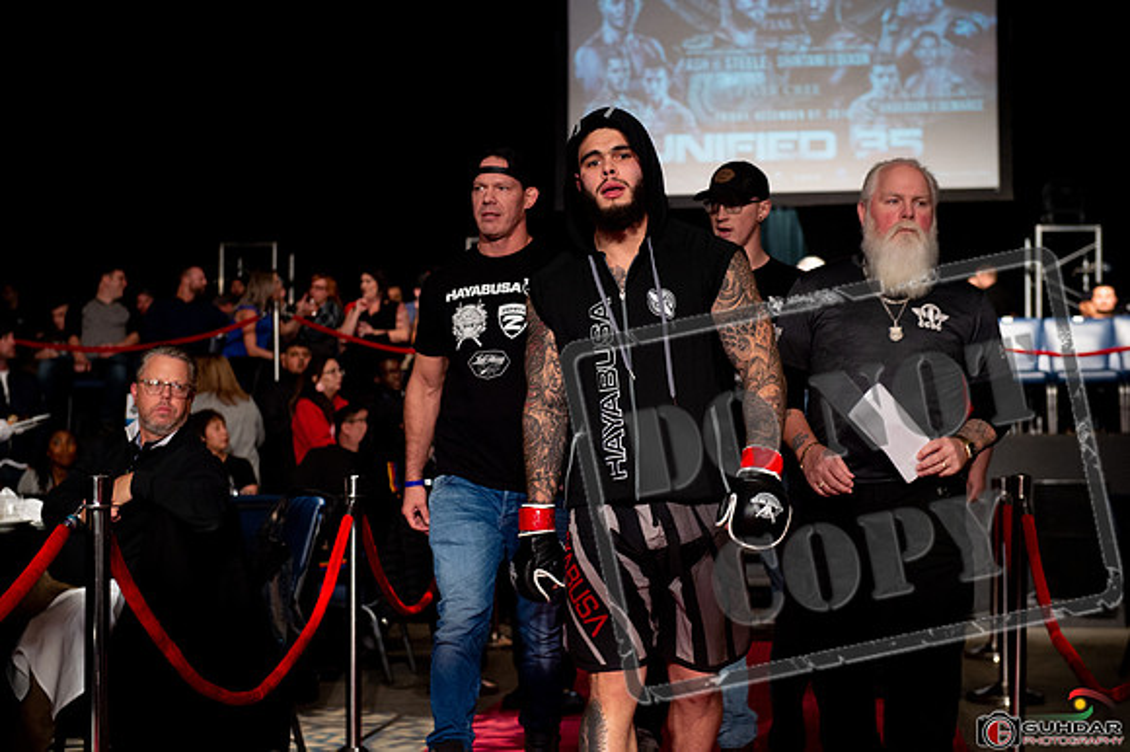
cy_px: 376
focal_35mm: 62
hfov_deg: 32.4
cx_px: 565
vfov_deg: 21.9
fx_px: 1945
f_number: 4.5
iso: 1600
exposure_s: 1/160
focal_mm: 62
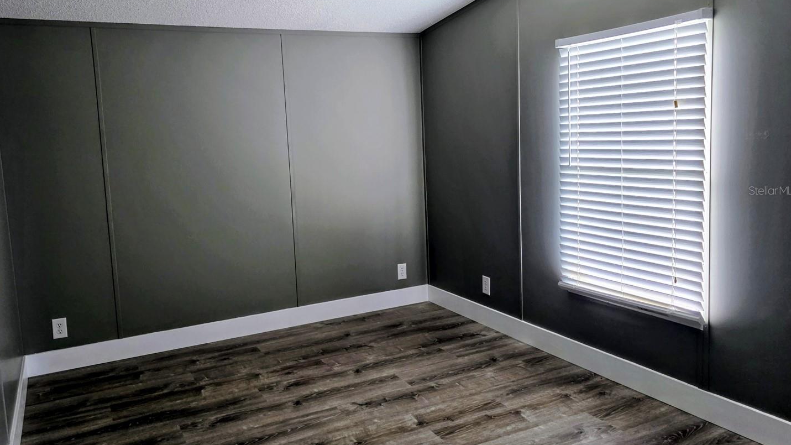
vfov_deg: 41.4
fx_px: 587
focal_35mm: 28
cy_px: 190
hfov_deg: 67.8
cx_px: 359
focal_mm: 6.3
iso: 400
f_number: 1.7
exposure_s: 1/120
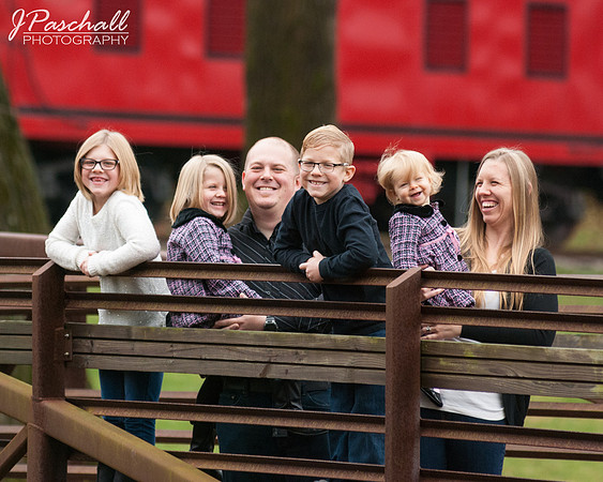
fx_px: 6714
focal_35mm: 376
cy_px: 213
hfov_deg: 5.1
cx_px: 296
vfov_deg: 4.1
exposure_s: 1/160
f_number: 4
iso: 400
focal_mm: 200
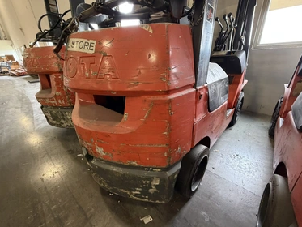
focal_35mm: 15
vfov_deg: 81.8
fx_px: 131
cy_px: 114
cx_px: 161
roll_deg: +2.4
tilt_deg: -23.6
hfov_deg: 98.0
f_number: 2.2
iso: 400
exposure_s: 1/60
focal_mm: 2.22
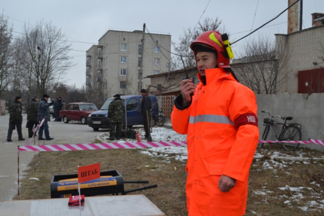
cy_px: 108
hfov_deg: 46.4
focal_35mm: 42
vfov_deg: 31.9
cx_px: 162
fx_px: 378
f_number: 5.6
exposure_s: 1/125
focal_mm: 28
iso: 180
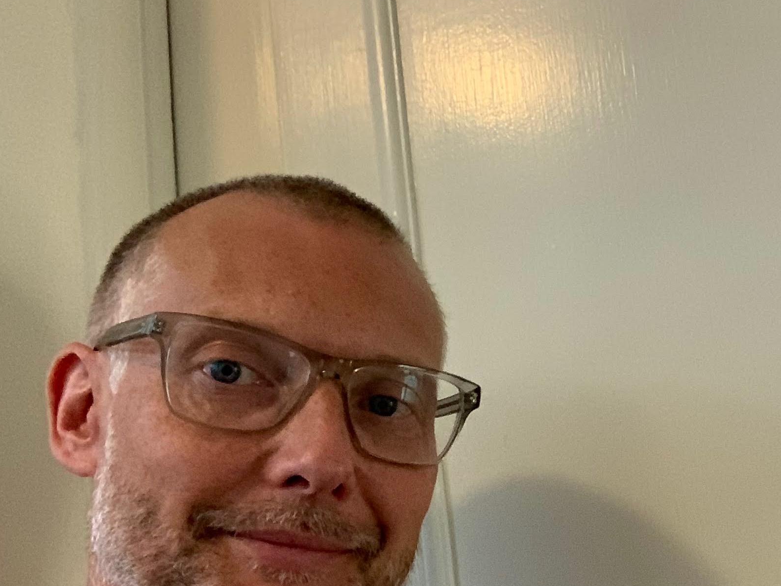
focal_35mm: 62
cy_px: 459
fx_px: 1399
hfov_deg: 29.7
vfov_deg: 23.3
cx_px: 722
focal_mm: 2.87
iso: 400
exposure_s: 1/30
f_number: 2.2
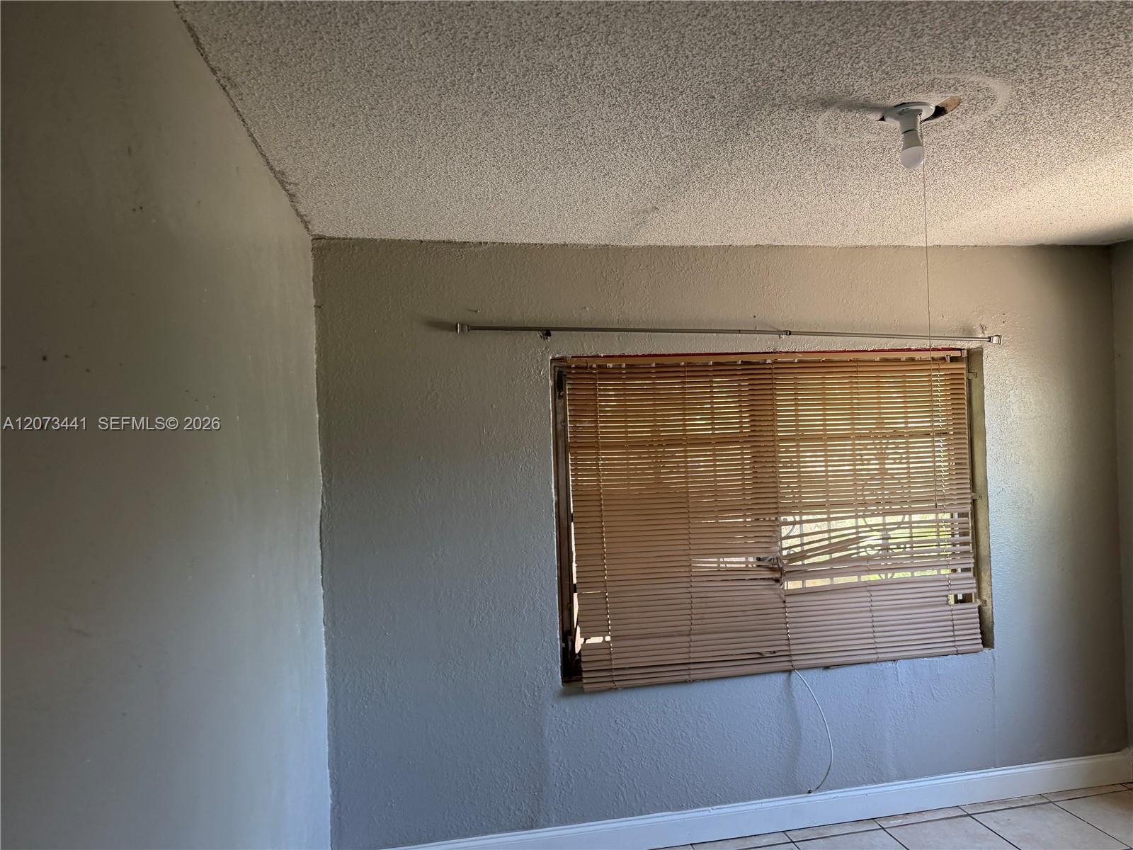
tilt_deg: -4.8
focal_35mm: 24
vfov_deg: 56.8
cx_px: 566
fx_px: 786
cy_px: 425
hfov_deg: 71.6
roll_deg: -0.2
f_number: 1.78
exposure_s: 1/70
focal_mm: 6.76
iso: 200
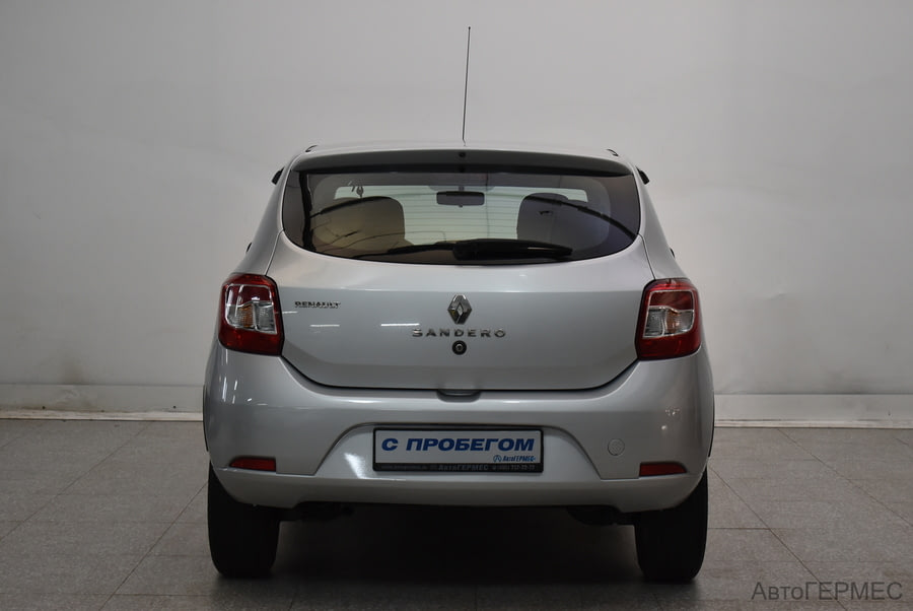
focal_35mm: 63
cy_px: 306
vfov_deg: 21.6
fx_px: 1599
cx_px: 456
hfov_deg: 31.9
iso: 800
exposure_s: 1/125
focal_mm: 42
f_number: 5.6
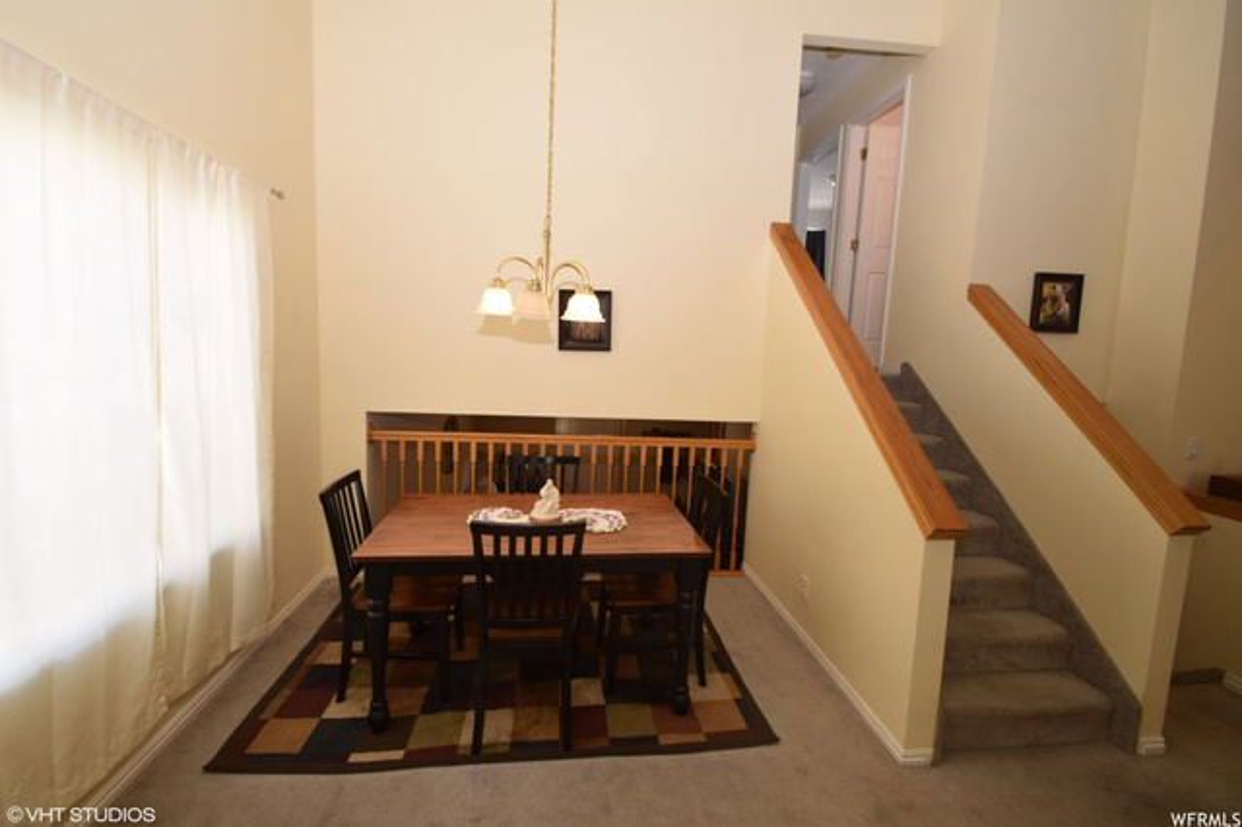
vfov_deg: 77.3
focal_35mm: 15
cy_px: 414
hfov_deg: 100.4
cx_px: 621
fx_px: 517
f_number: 8
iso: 200
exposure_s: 1/20
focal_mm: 10
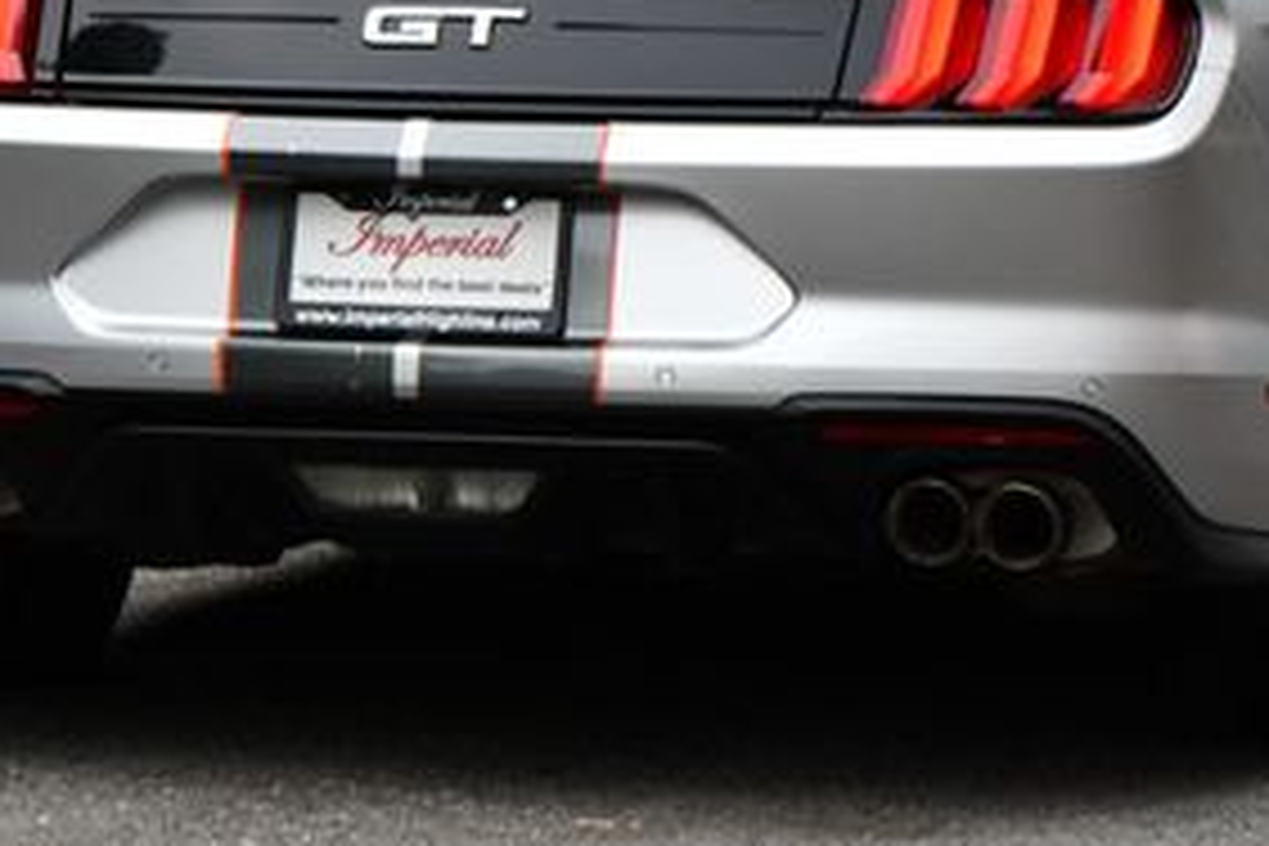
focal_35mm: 374
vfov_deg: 3.7
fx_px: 13182
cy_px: -72
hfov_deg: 5.5
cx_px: 788
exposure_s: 1/250
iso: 200
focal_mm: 110
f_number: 8
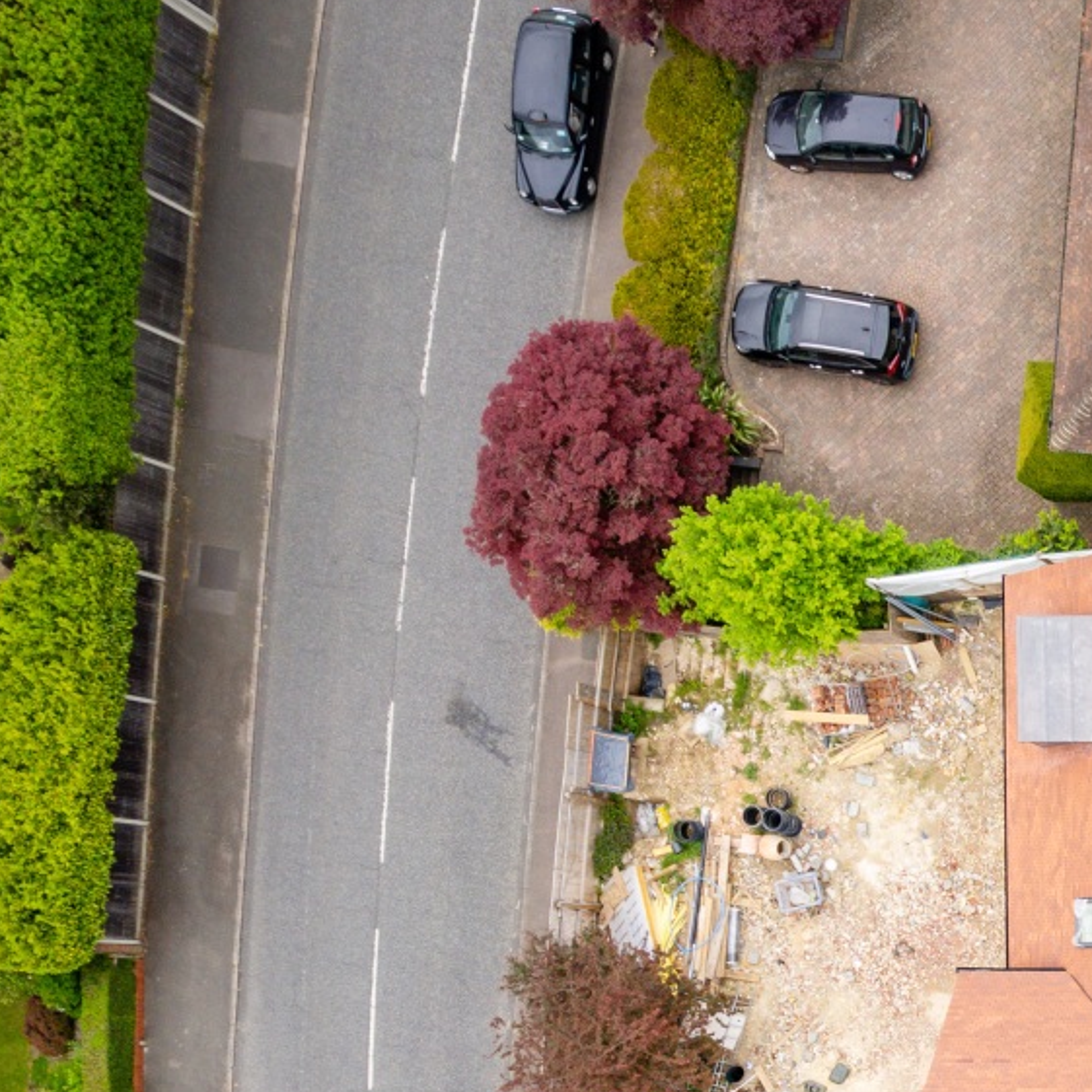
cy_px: 913
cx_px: 1709
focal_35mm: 60
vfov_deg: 27.9
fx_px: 2141
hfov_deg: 22.5
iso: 100
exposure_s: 1/730
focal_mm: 8.38
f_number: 2.8
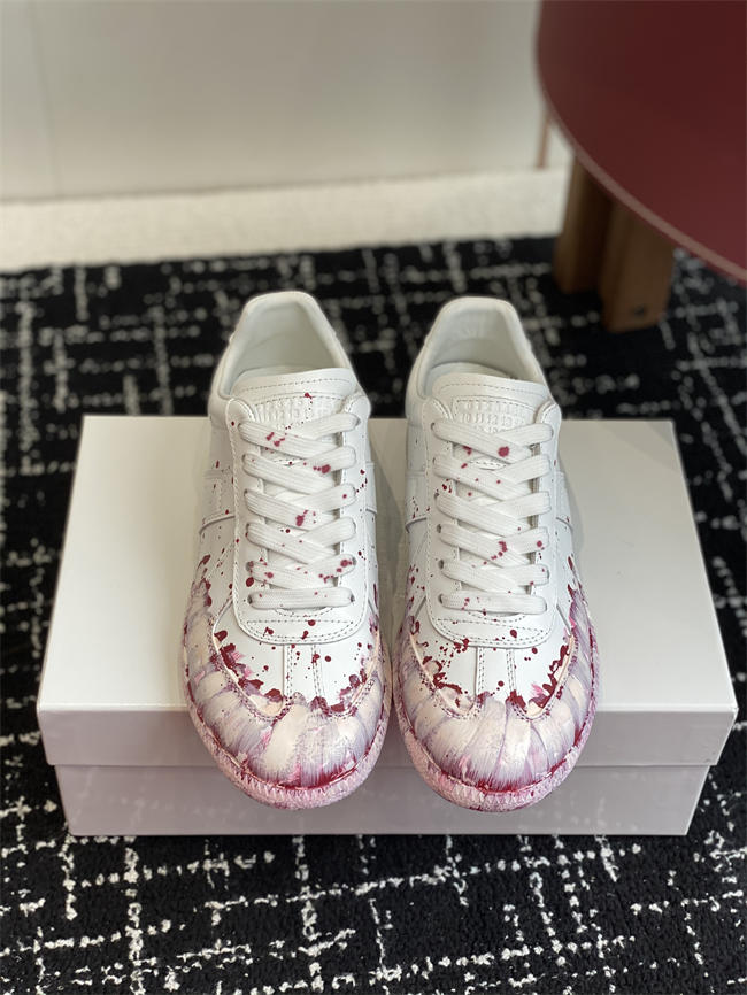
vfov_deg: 36.8
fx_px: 1495
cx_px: 374
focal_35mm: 52
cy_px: 498
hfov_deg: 28.0
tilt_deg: -46.3
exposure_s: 1/122
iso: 32
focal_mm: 6
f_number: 2
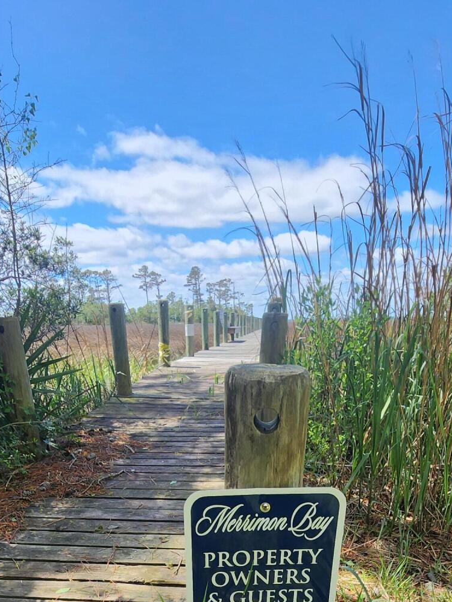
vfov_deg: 54.6
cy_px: 583
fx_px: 453
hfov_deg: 53.0
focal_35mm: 26
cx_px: 215
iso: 50
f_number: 2.2
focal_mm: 2.2
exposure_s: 1/701
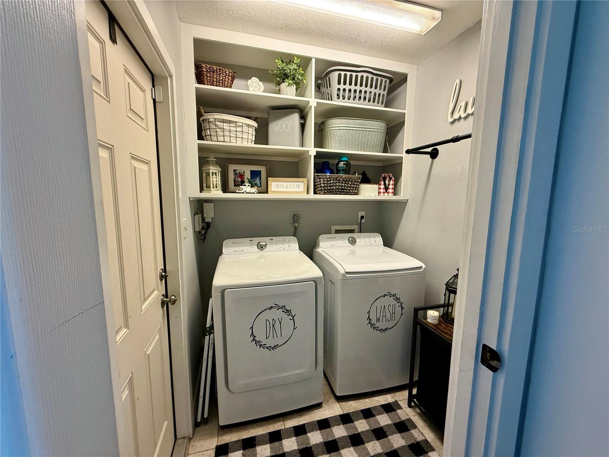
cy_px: 228
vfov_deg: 85.7
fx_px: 246
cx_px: 304
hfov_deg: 102.1
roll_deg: -0.7
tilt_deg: -7.0
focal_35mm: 14
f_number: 2.2
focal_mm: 2.22
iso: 250
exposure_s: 1/60
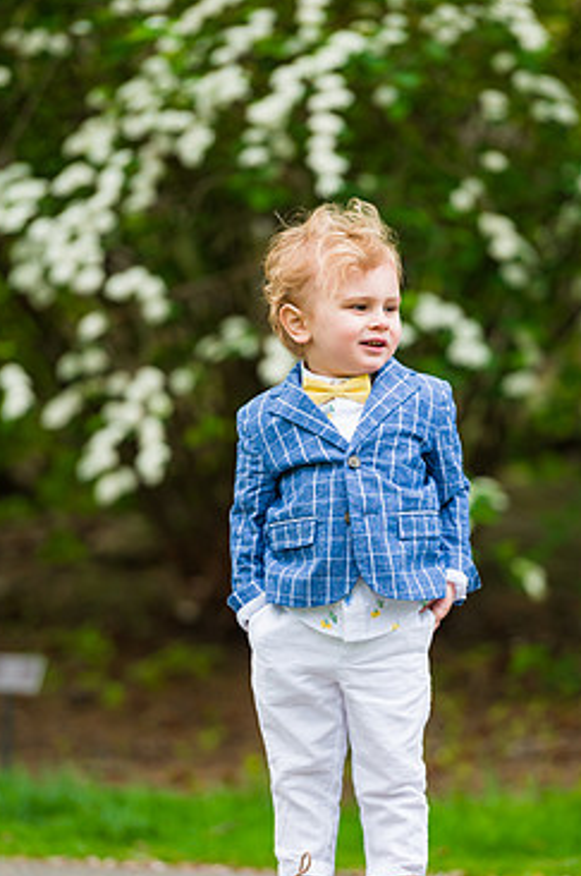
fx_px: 5972
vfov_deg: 8.4
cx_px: 343
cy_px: 483
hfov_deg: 5.6
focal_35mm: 246
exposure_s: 1/320
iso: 200
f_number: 3.5
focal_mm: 200
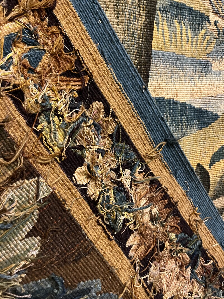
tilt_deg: -9.3
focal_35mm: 26
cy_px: 150
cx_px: 112
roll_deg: +1.5
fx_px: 224
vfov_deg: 67.3
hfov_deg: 53.1
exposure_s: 1/33
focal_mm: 5.1
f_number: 1.6
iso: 500
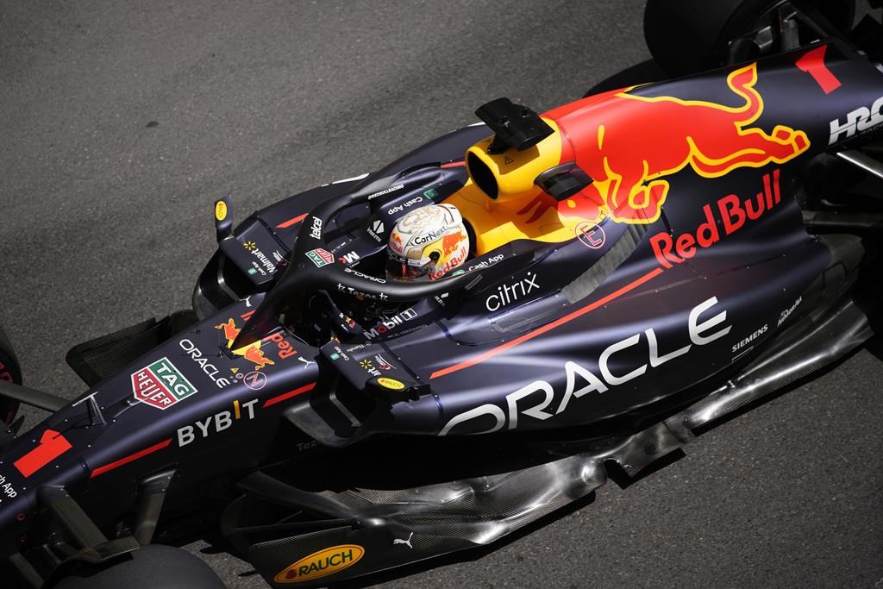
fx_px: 4906
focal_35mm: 200
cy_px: 294
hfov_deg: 10.3
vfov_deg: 6.9
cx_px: 442
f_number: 2.8
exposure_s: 1/3200
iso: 100
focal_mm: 200
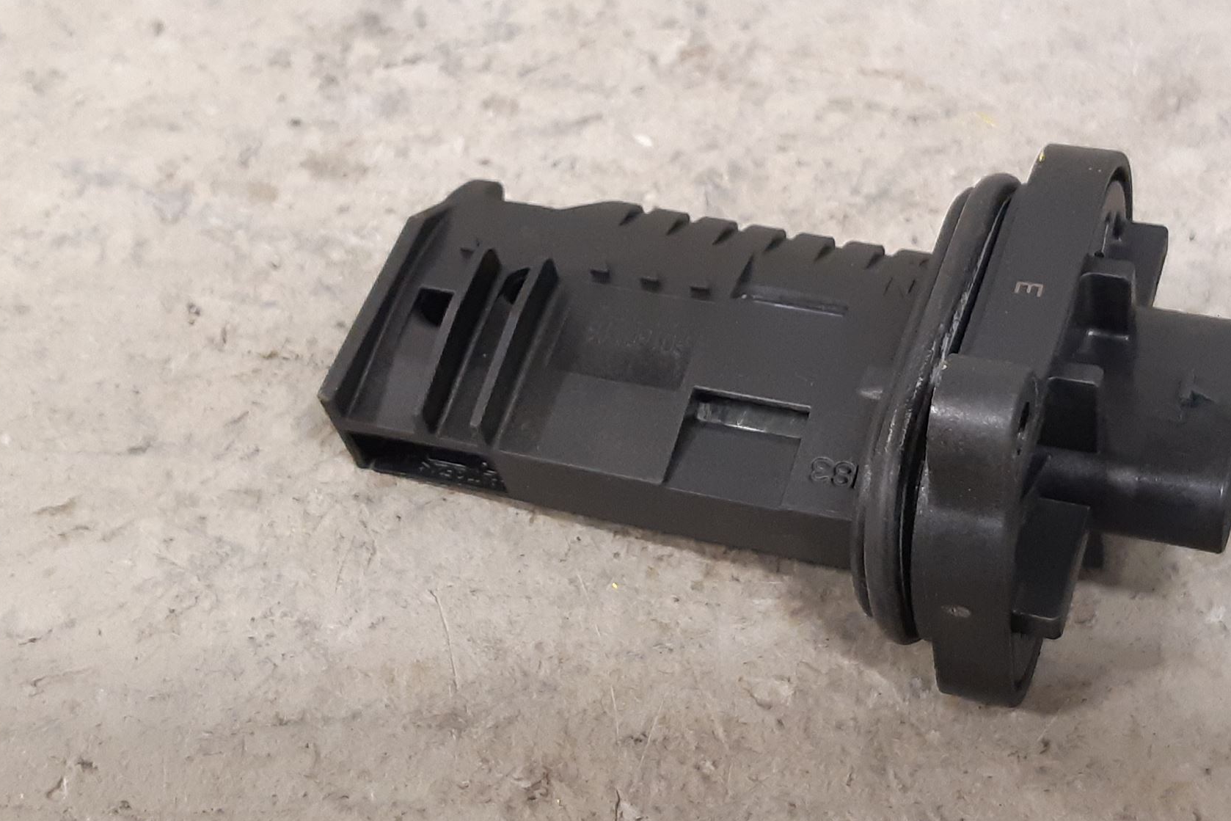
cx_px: 741
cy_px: 393
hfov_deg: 56.8
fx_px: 1128
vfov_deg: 40.0
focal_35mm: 33
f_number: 1.7
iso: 250
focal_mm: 3.93
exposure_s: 1/33
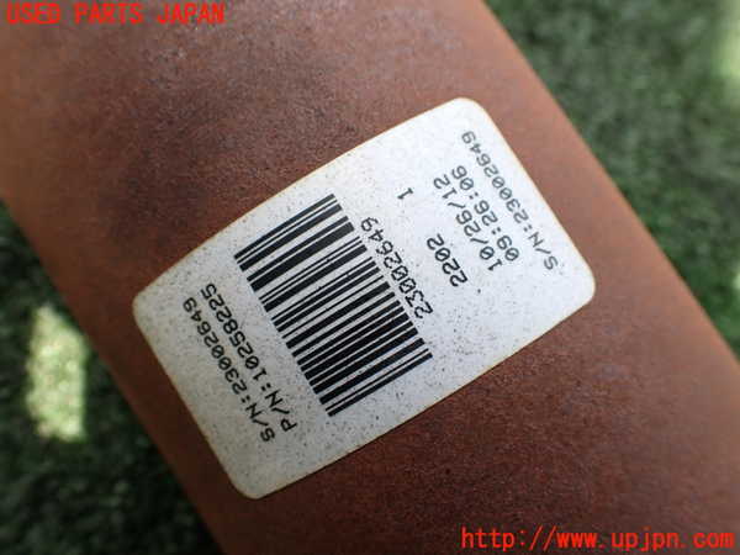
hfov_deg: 60.0
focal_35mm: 30
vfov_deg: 46.8
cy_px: 278
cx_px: 370
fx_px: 641
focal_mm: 5.4
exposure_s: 1/200
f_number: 3.2
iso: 100
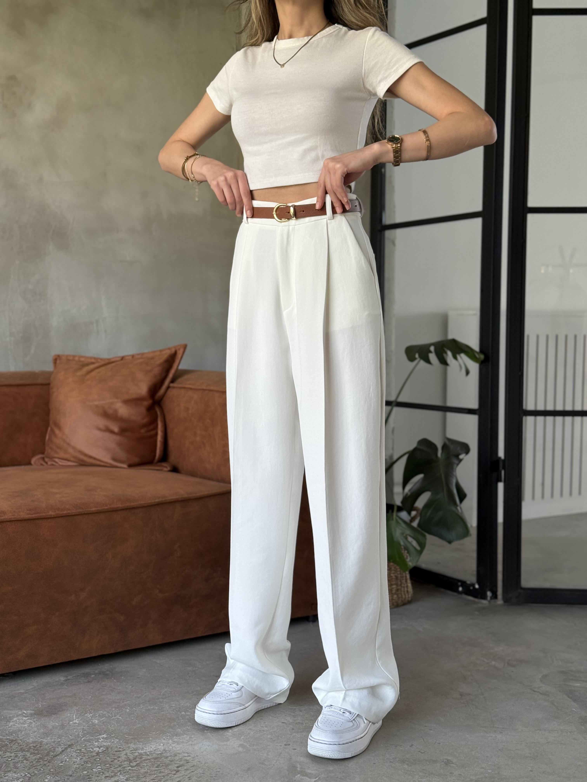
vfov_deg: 39.7
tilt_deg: -3.1
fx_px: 1085
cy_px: 391
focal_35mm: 48
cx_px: 294
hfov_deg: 30.3
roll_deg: -0.4
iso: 100
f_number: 1.78
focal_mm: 6.76
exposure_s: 1/77
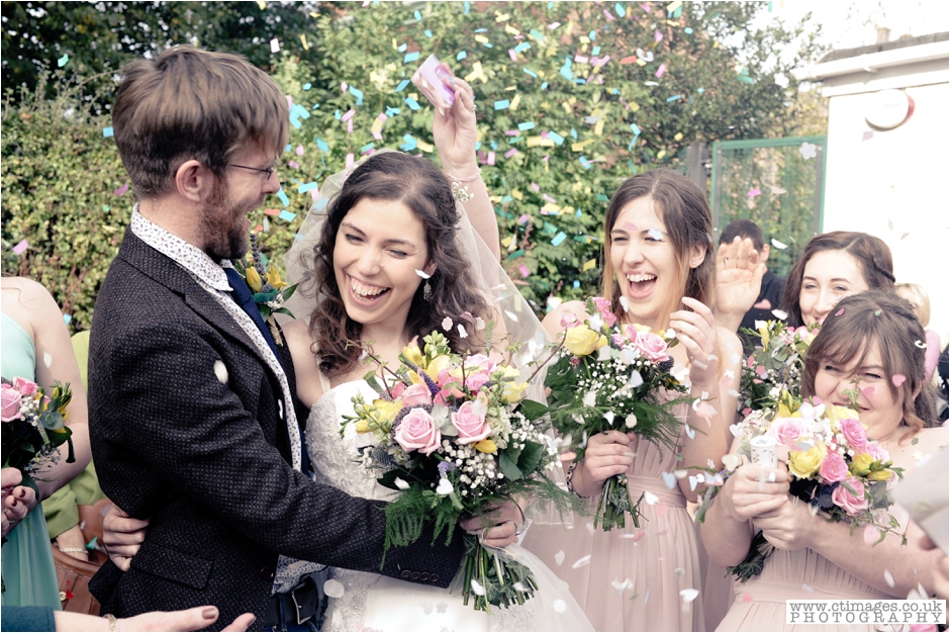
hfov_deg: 39.6
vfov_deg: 27.0
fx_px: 1319
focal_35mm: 50
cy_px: 316
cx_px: 475
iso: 400
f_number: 8
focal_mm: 50
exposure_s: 1/125
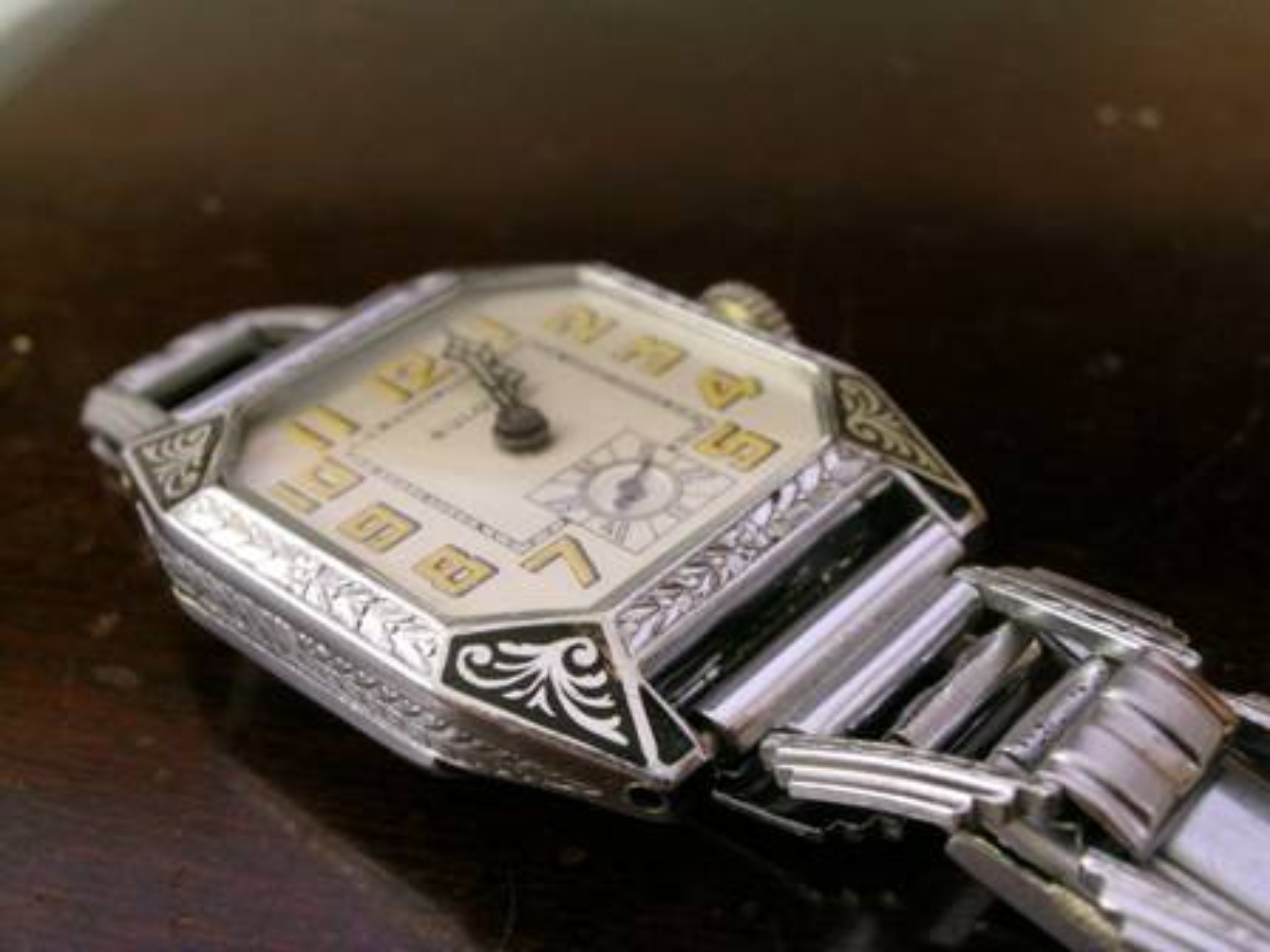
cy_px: 476
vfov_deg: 29.1
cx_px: 635
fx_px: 1834
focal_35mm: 50
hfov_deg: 38.2
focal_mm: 10.3
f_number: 6.1
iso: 200
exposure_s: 1/2.7
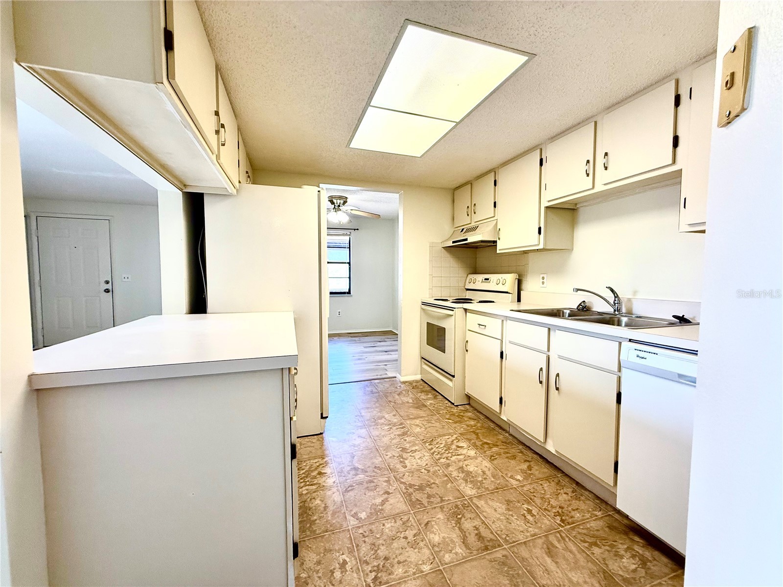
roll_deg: +0.1
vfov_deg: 85.7
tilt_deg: -3.7
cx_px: 392
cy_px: 294
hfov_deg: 102.1
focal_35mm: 14
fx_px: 317
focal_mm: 2.22
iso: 100
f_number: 2.2
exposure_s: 1/120
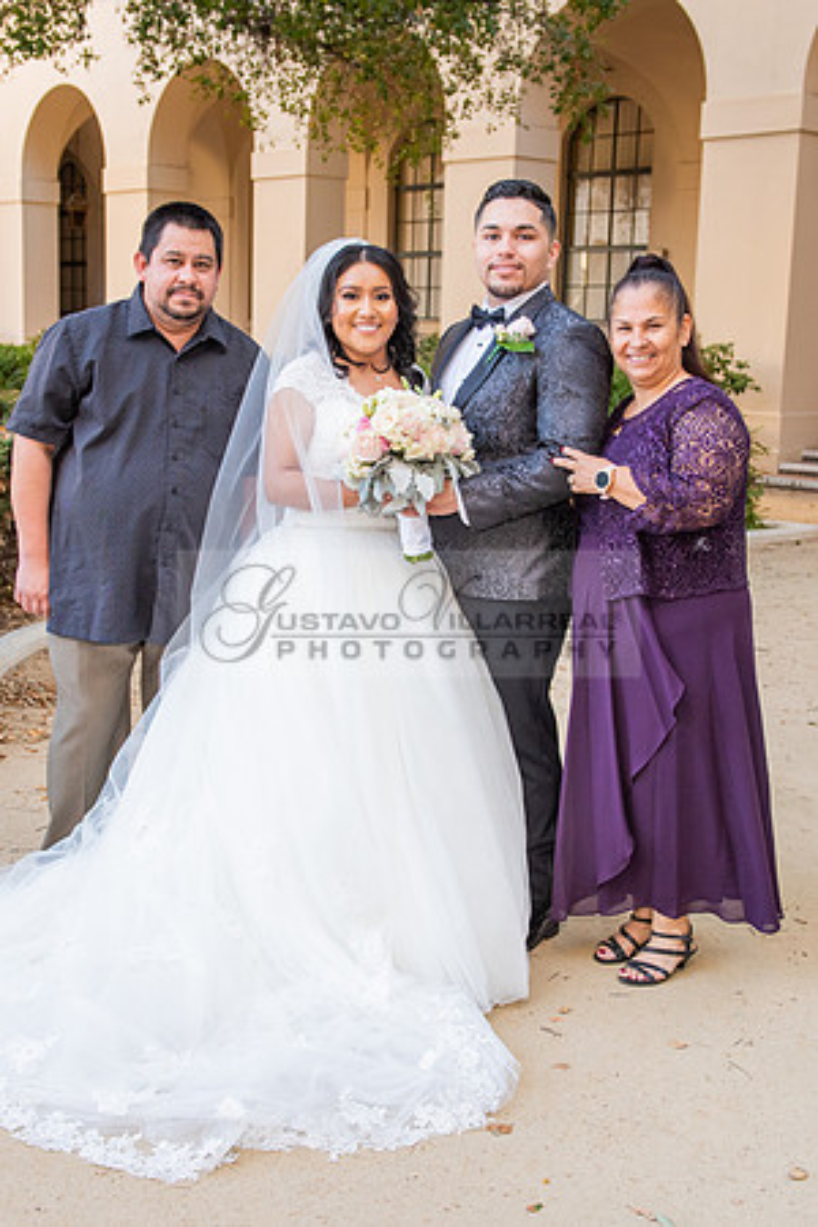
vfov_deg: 40.8
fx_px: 1648
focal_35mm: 48
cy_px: 618
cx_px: 379
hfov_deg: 27.9
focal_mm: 32
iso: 640
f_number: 4.5
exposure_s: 1/200
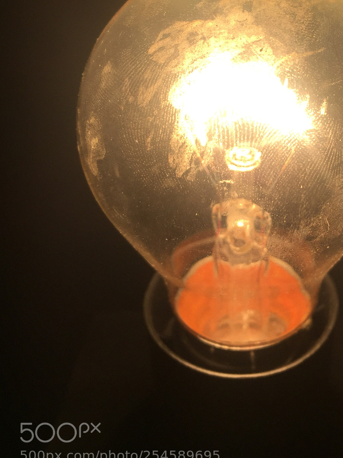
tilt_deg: -32.6
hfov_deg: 32.3
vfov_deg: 42.2
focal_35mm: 44
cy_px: 142
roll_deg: -1.1
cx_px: 253
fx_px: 581
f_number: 2.2
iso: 32
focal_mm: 4.15
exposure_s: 1/1799
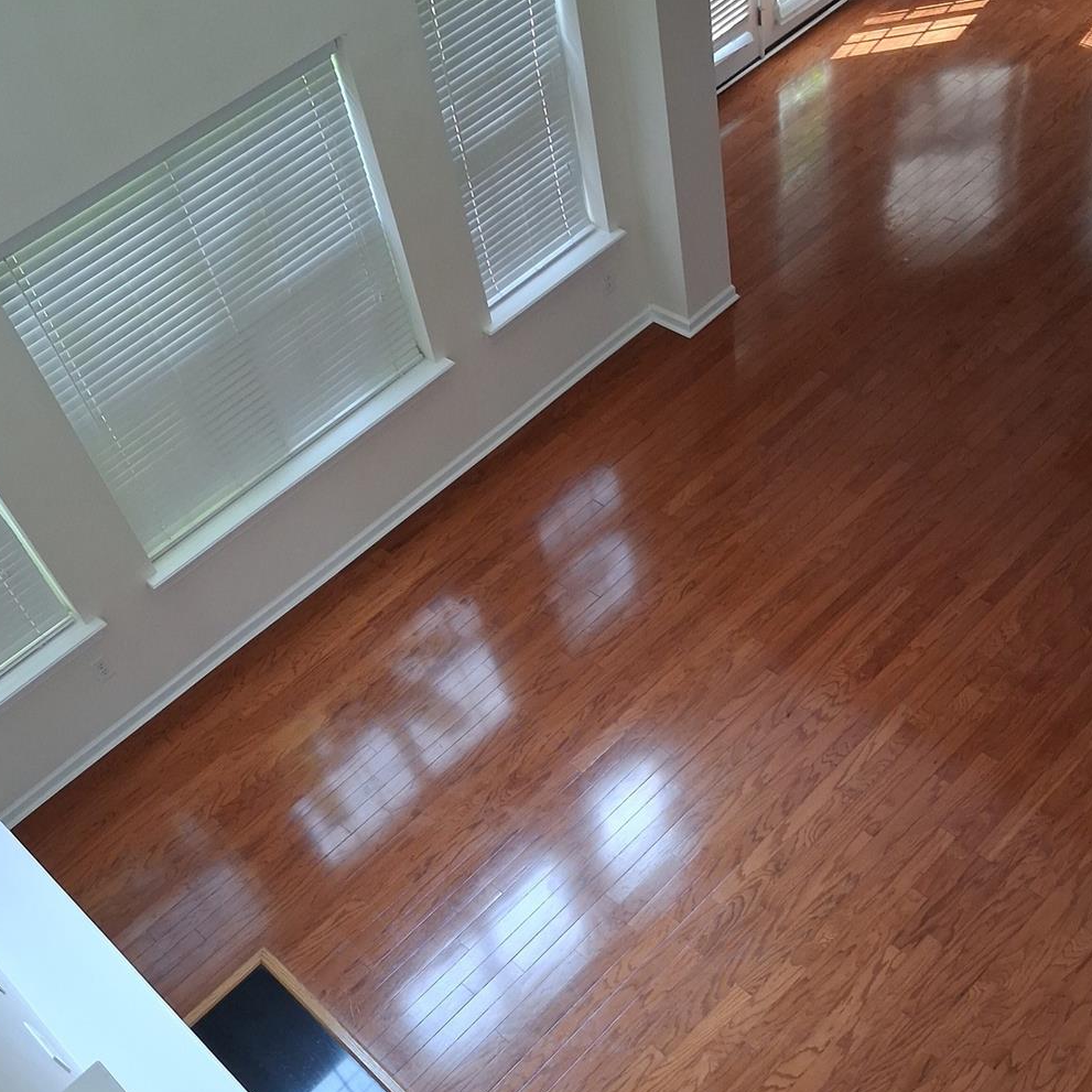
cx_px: 585
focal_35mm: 37
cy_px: 736
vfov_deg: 44.2
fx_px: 1321
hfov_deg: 44.9
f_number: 1.8
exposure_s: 1/120
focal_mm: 4
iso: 250
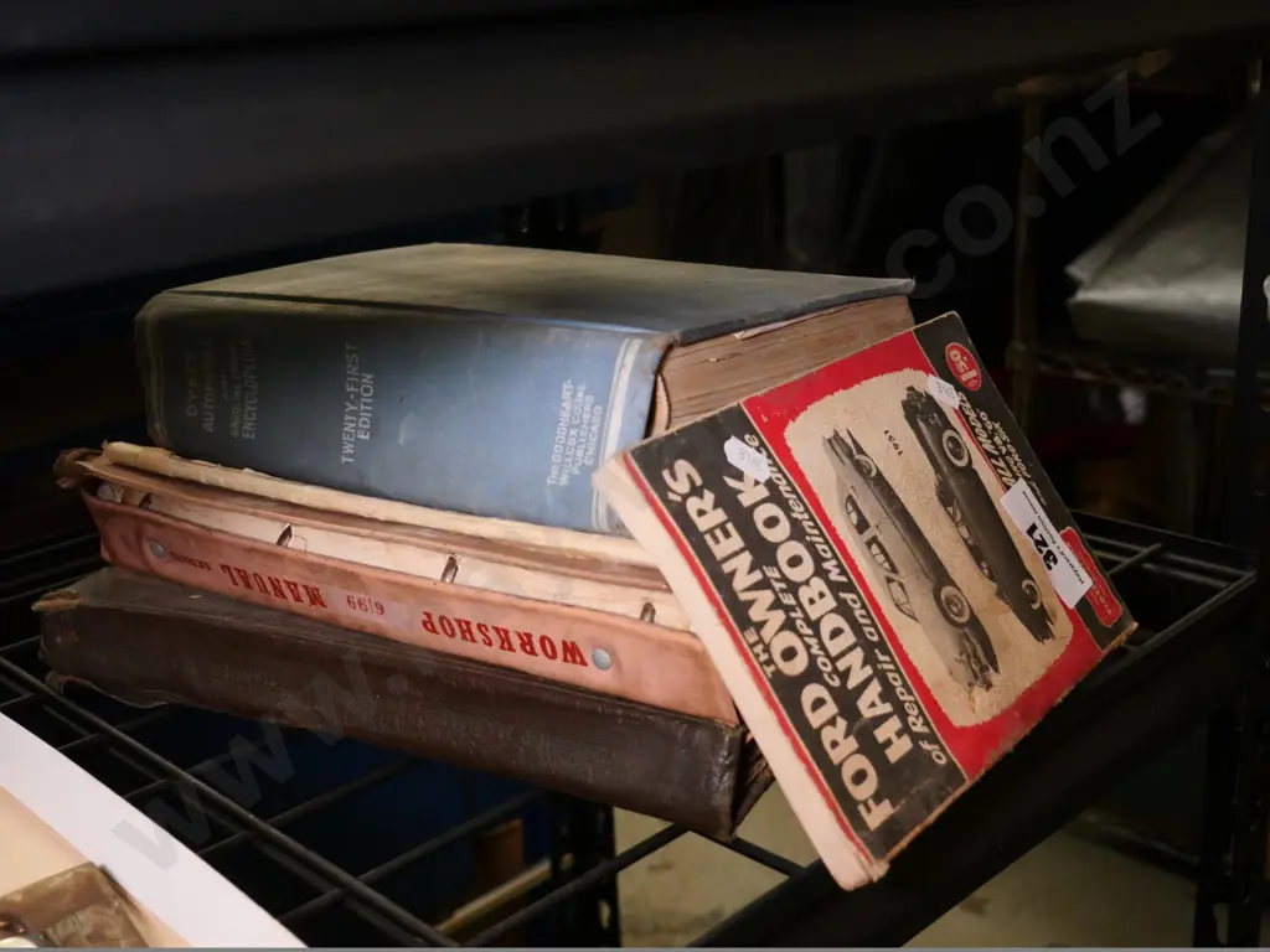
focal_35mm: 40
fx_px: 1468
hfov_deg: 46.8
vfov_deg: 36.0
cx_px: 635
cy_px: 476
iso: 3200
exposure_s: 1/320
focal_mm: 20
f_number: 4.5
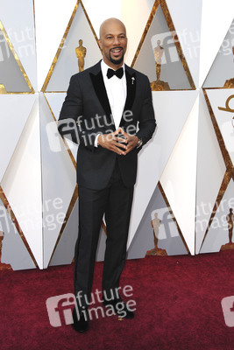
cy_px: 175
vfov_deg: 32.4
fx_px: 604
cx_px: 117
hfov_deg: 21.9
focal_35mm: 62
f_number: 8
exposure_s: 1/250
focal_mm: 62
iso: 1000
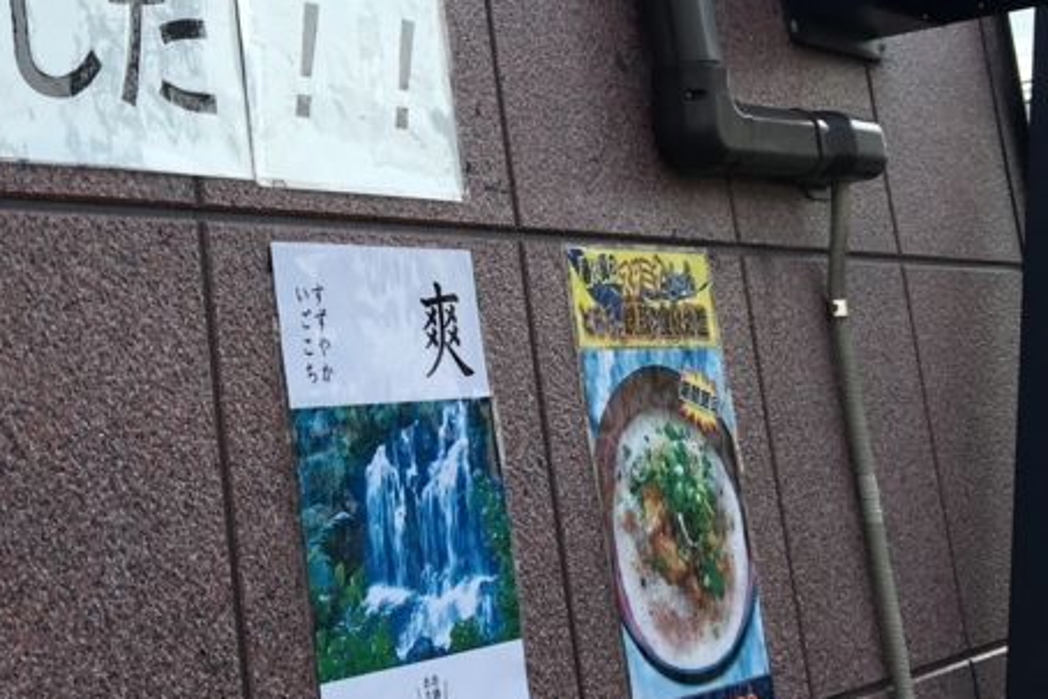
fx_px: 1980
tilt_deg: +11.1
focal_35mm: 68
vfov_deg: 19.7
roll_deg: +2.3
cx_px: -23
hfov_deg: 27.7
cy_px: 69
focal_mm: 4.15
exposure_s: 1/610
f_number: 2.2
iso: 25
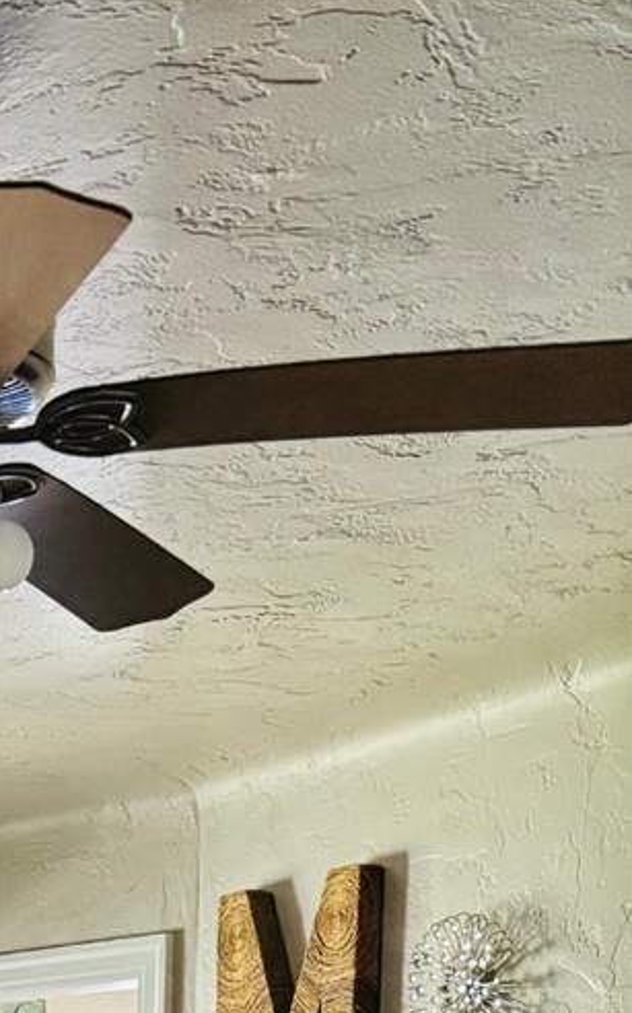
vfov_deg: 21.3
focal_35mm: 84
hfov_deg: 13.8
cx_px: -524
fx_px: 2318
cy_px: 1463
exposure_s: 1/60
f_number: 1.6
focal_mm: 5.96
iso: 320
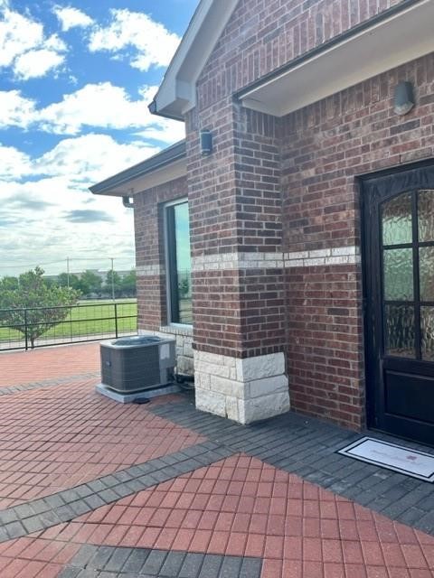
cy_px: 289
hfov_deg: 53.1
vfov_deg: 67.3
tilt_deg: +0.8
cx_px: 217
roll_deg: +2.7
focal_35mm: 26
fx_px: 435
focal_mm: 5.1
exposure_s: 1/657
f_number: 1.6
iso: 50
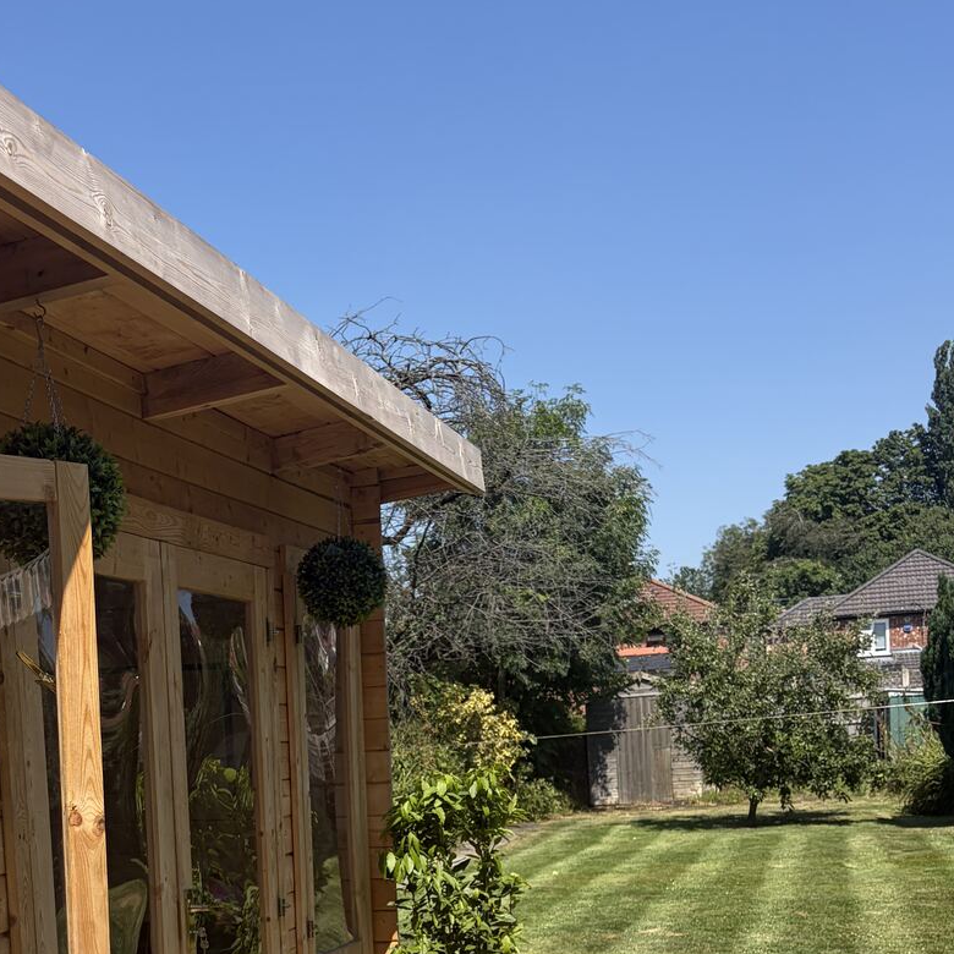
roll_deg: +2.9
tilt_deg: -3.1
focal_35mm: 53
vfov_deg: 30.8
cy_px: 854
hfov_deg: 31.6
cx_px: 243
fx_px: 1653
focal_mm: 5.96
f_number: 1.6
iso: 50
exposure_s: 1/3125
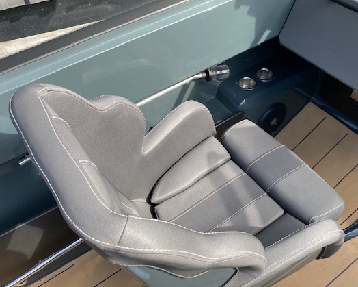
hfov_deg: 57.1
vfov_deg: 47.1
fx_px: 328
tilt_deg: -48.9
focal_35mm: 31
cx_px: 190
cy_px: 155
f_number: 1.8
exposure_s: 1/591
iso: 32
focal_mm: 4.25
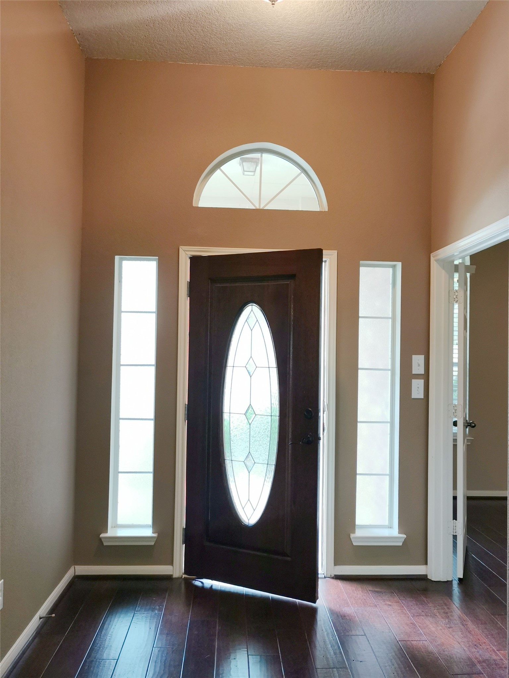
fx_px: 569
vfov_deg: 61.7
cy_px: 339
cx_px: 254
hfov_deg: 48.2
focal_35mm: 29
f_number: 1.6
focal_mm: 5.56
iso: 250
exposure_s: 1/60
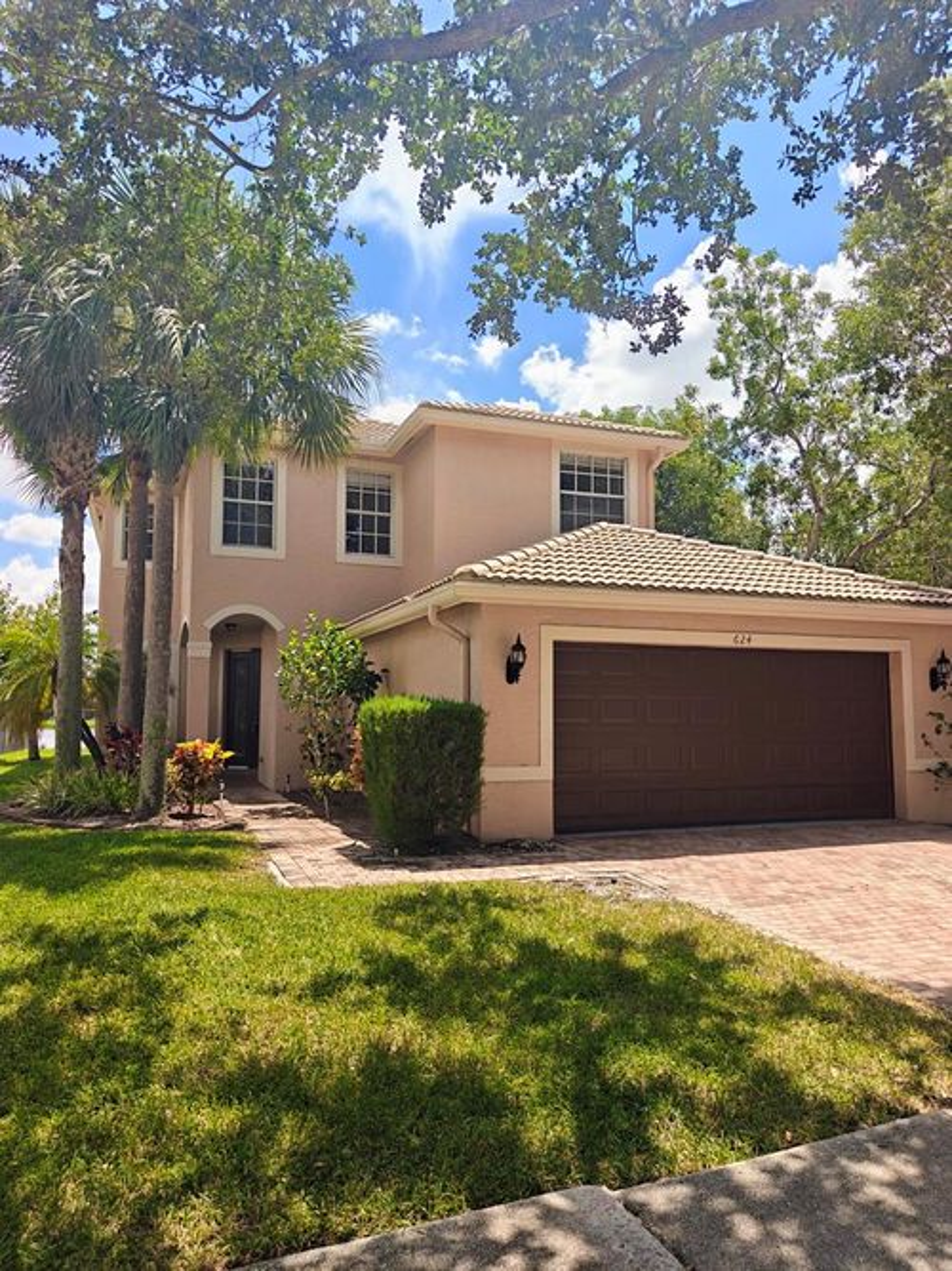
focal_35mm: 24
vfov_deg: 71.6
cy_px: 636
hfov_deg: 56.8
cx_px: 476
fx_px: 880
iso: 80
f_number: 1.8
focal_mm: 5.59
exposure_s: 1/2566
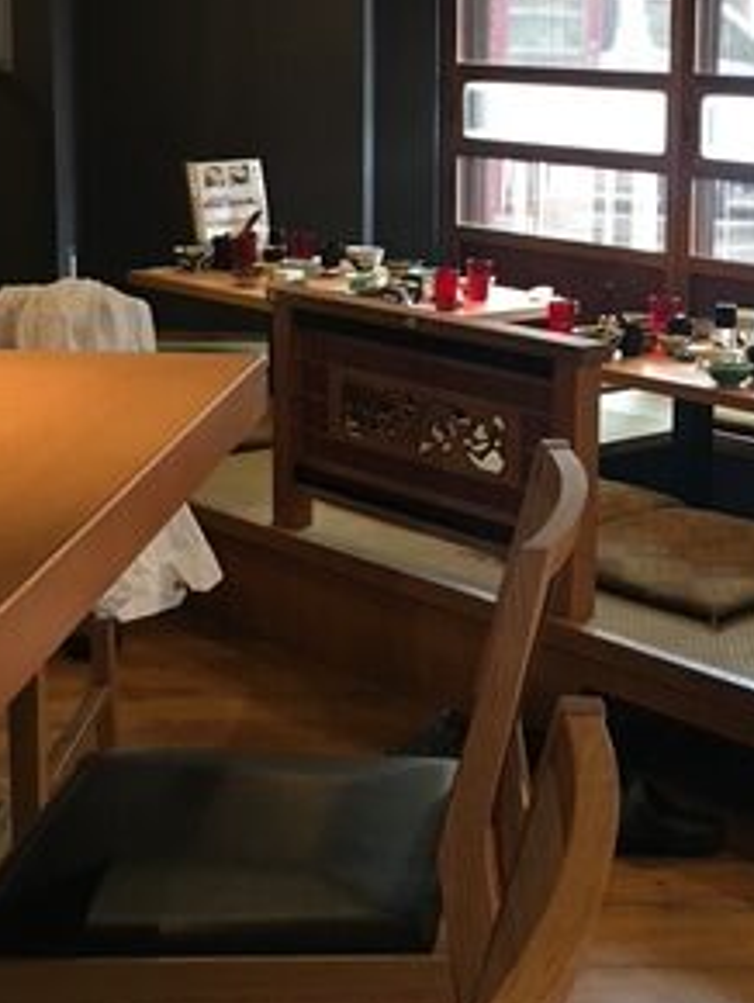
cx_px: 685
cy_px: 360
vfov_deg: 30.1
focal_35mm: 64
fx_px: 1856
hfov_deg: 22.4
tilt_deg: -9.0
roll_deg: -2.7
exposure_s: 1/30
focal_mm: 4.15
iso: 125
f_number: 2.2
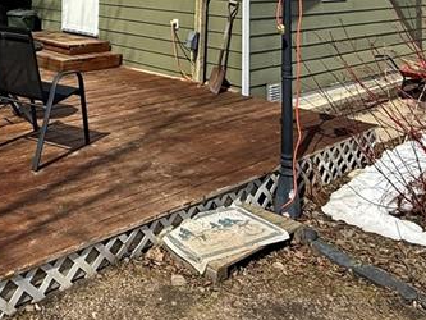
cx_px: 109
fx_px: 529
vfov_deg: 29.1
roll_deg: -1.3
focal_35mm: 43
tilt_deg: +3.0
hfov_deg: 42.5
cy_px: -63
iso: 50
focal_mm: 2.22
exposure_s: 1/1795
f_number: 2.2
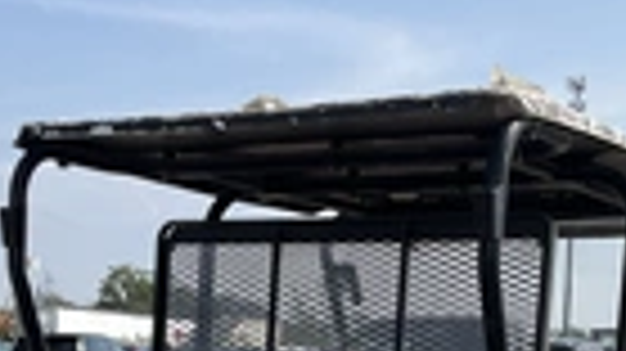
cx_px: 230
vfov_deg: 12.5
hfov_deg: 23.4
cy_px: 544
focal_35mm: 91
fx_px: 1510
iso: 25
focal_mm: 3
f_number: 1.8
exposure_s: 1/1786
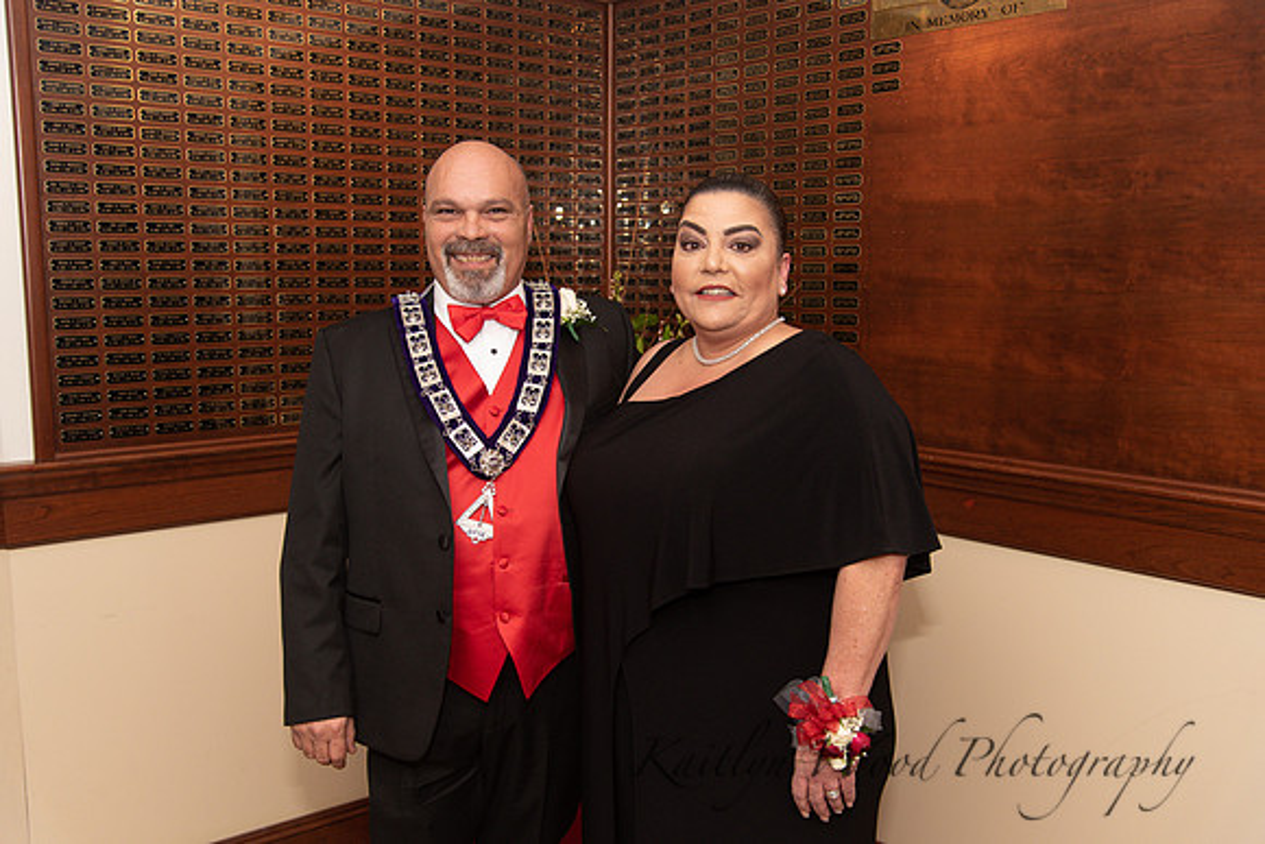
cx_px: 632
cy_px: 422
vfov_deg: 38.9
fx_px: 1195
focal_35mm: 34
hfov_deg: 55.8
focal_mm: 34
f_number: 4
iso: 800
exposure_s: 1/200
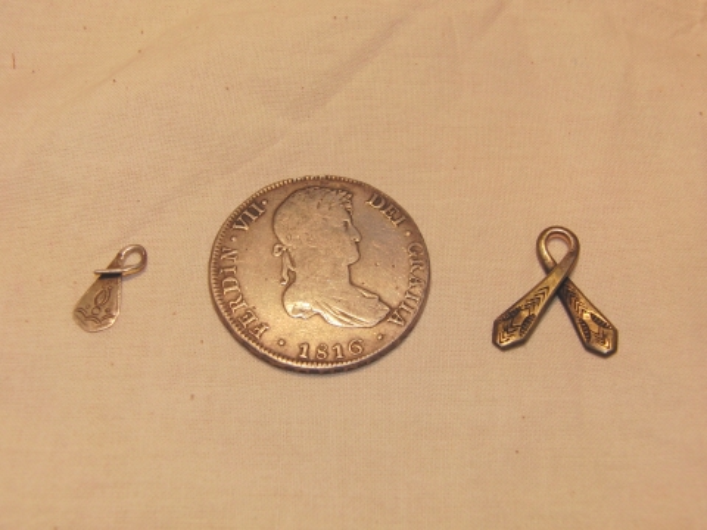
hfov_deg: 42.1
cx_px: 354
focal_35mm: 45
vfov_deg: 32.2
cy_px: 265
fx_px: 919
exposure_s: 1/160
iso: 100
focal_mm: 7.9
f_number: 3.2
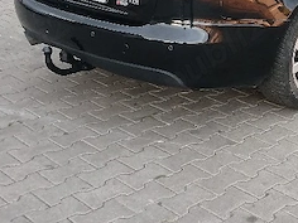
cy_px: 40
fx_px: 568
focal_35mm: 66
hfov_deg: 27.8
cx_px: 294
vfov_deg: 21.9
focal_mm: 3.98
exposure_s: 1/60.2
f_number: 1.8
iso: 160
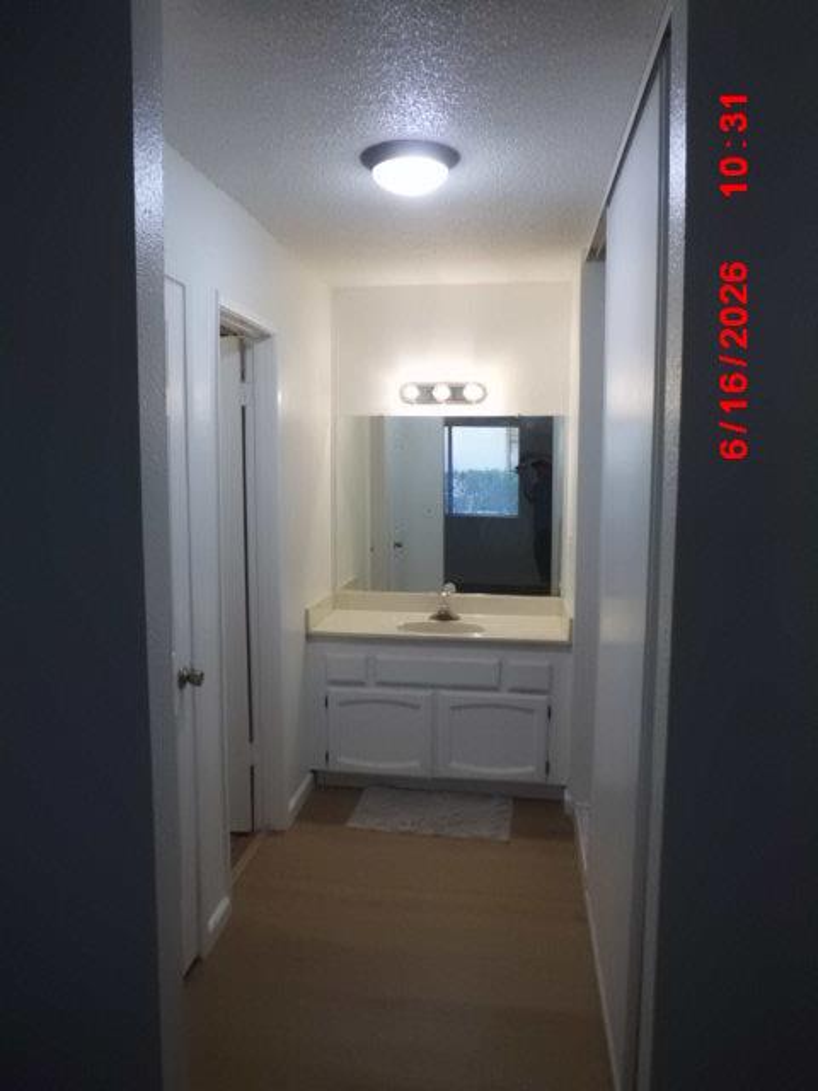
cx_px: 409
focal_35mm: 26
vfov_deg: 67.3
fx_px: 819
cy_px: 546
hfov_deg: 53.1
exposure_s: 1/60
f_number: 3.2
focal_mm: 4.6
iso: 400
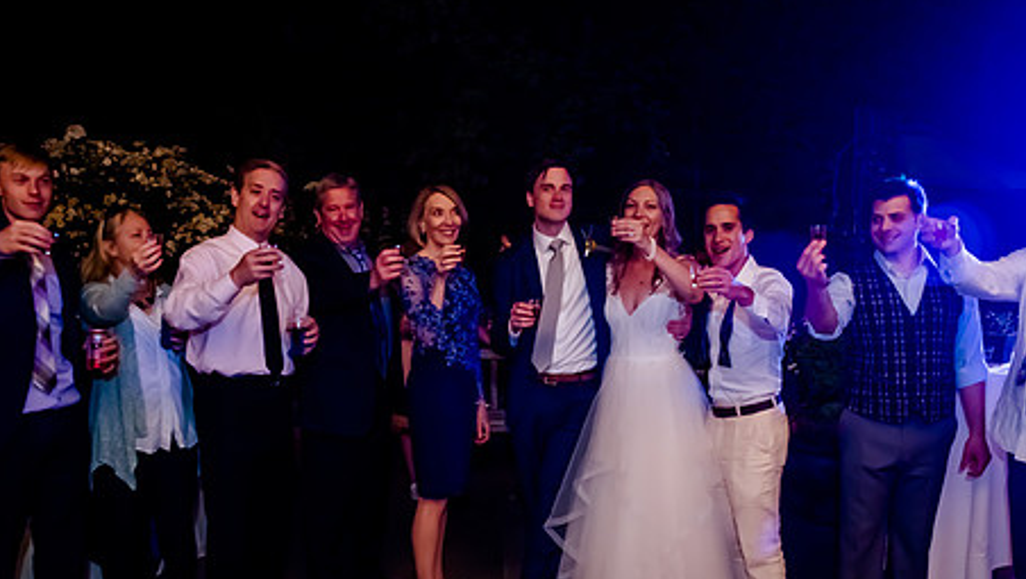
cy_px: 355
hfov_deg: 59.4
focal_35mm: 33
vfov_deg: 35.5
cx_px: 529
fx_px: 898
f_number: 2.8
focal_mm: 24
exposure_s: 1/100
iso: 8000
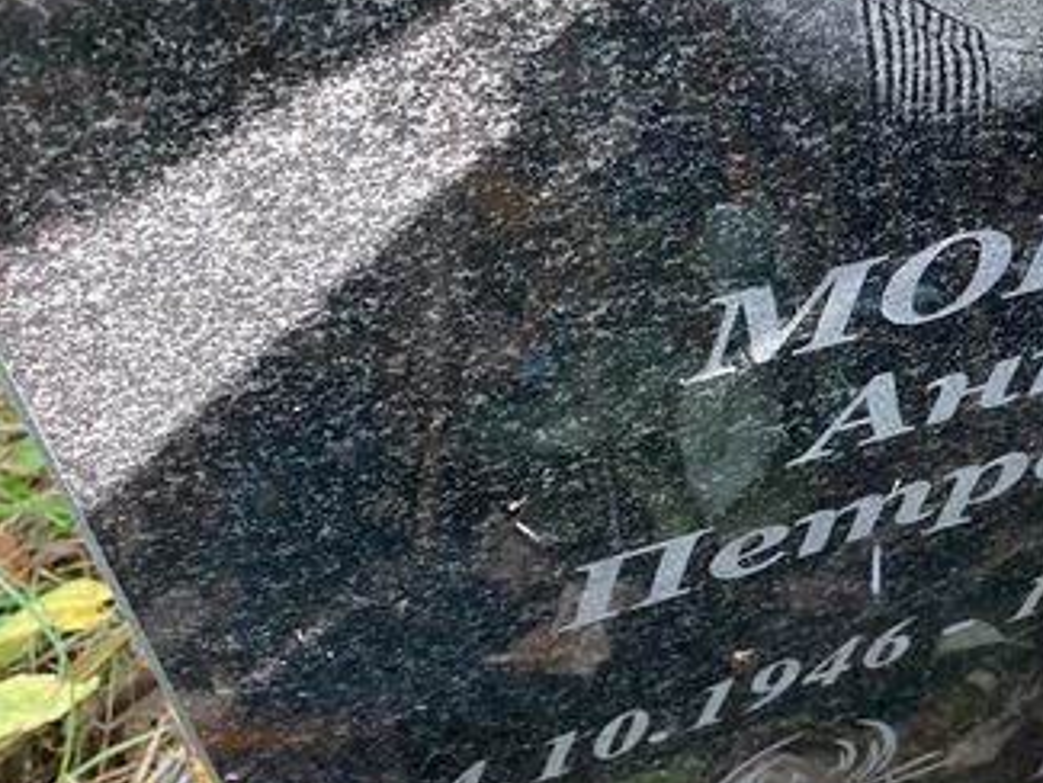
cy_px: 298
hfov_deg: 28.2
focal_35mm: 64
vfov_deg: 22.9
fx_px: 1929
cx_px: 1072
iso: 125
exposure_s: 1/105
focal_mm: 4.25
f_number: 1.8
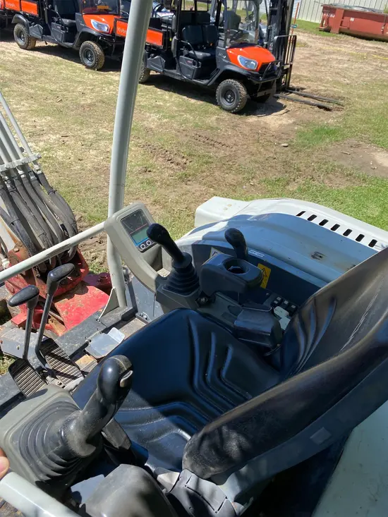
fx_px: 388
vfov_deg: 67.3
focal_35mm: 26
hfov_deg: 53.1
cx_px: 194
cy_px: 258
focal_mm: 4.25
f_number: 1.8
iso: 32
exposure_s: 1/1629
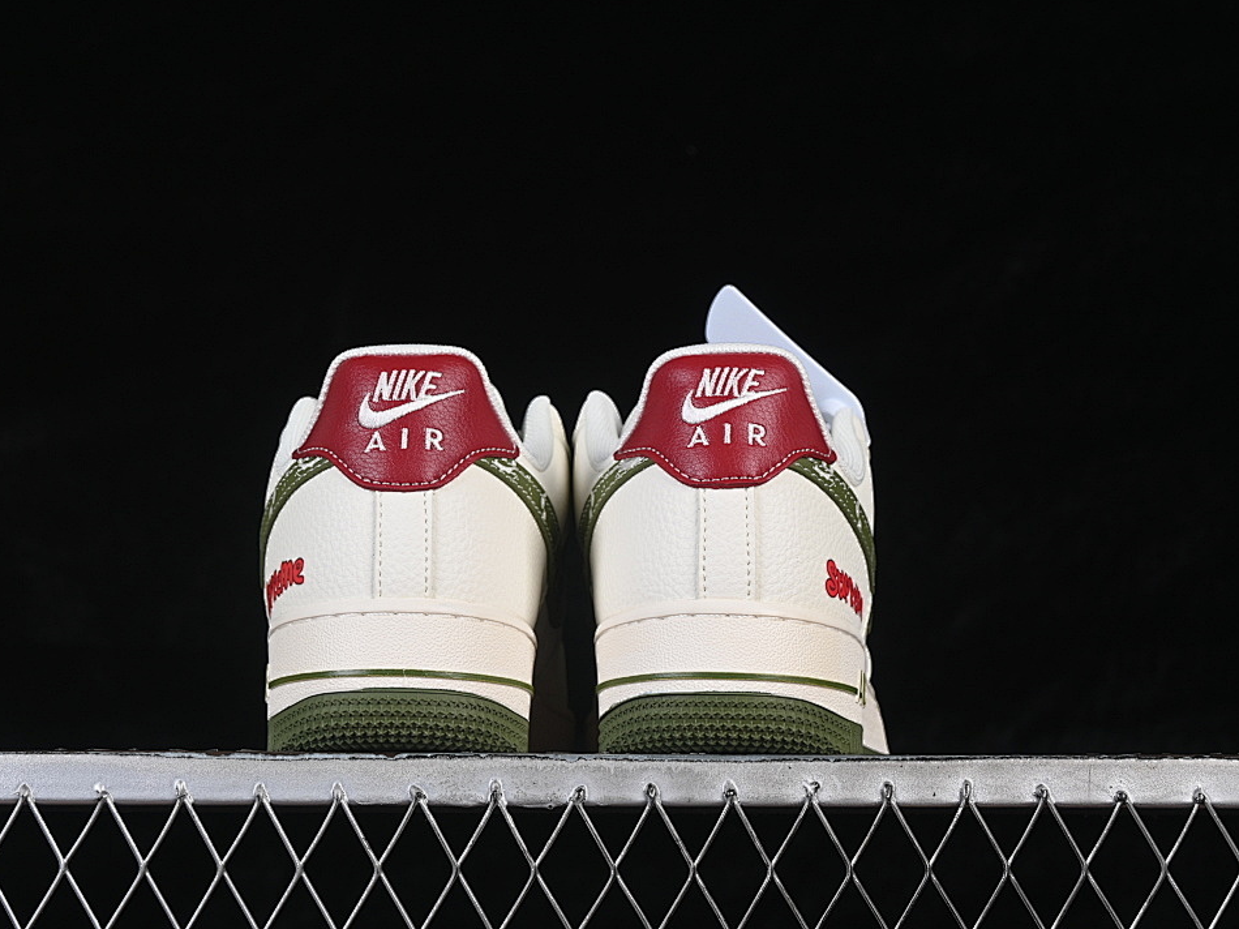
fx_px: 2934
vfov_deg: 18.0
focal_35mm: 82
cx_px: 584
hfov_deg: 23.8
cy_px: 461
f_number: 8
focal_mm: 50
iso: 160
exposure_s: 1/80
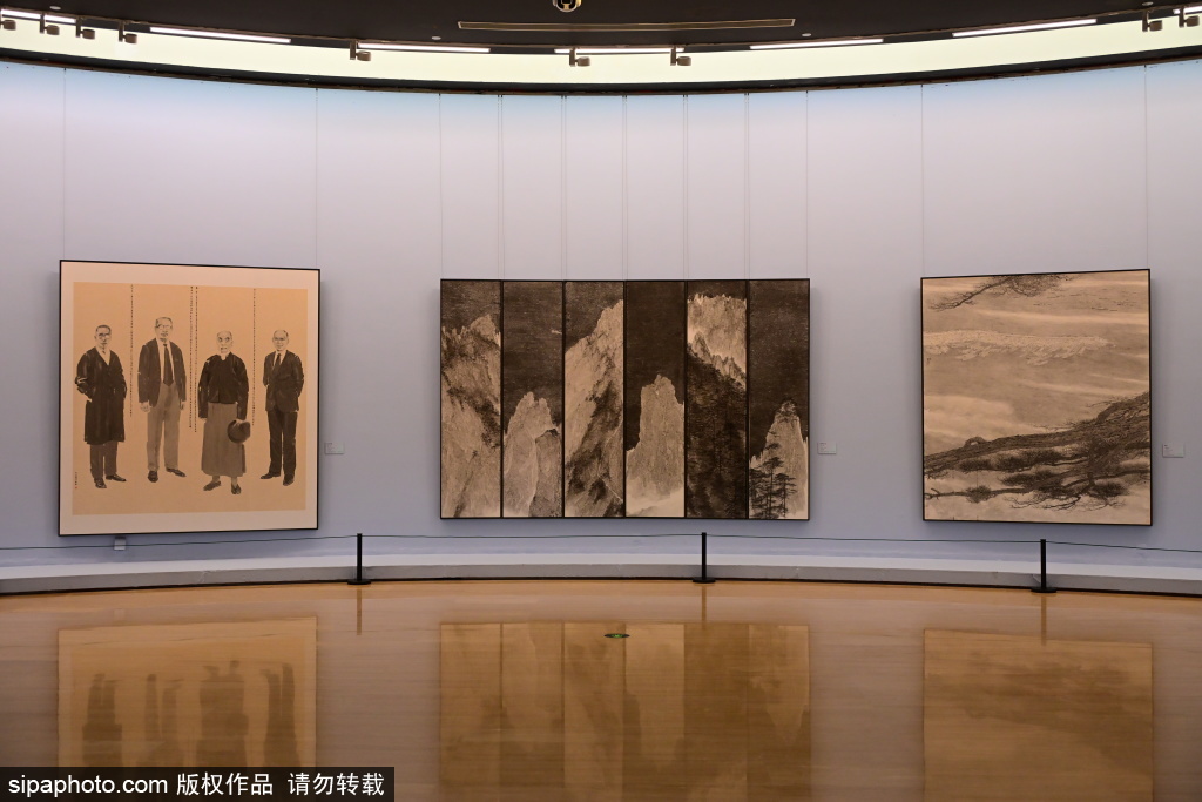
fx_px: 1269
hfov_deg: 50.7
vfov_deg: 35.1
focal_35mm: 38
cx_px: 601
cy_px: 401
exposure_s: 1/200
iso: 1600
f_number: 5
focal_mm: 38
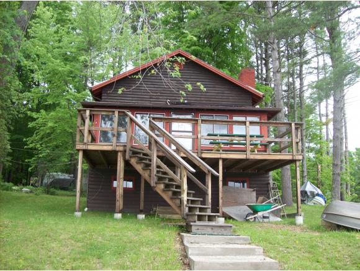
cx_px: 180
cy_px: 136
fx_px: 375
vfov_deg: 39.7
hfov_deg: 51.3
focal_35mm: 36
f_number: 2.7
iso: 80
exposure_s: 1/193
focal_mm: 6
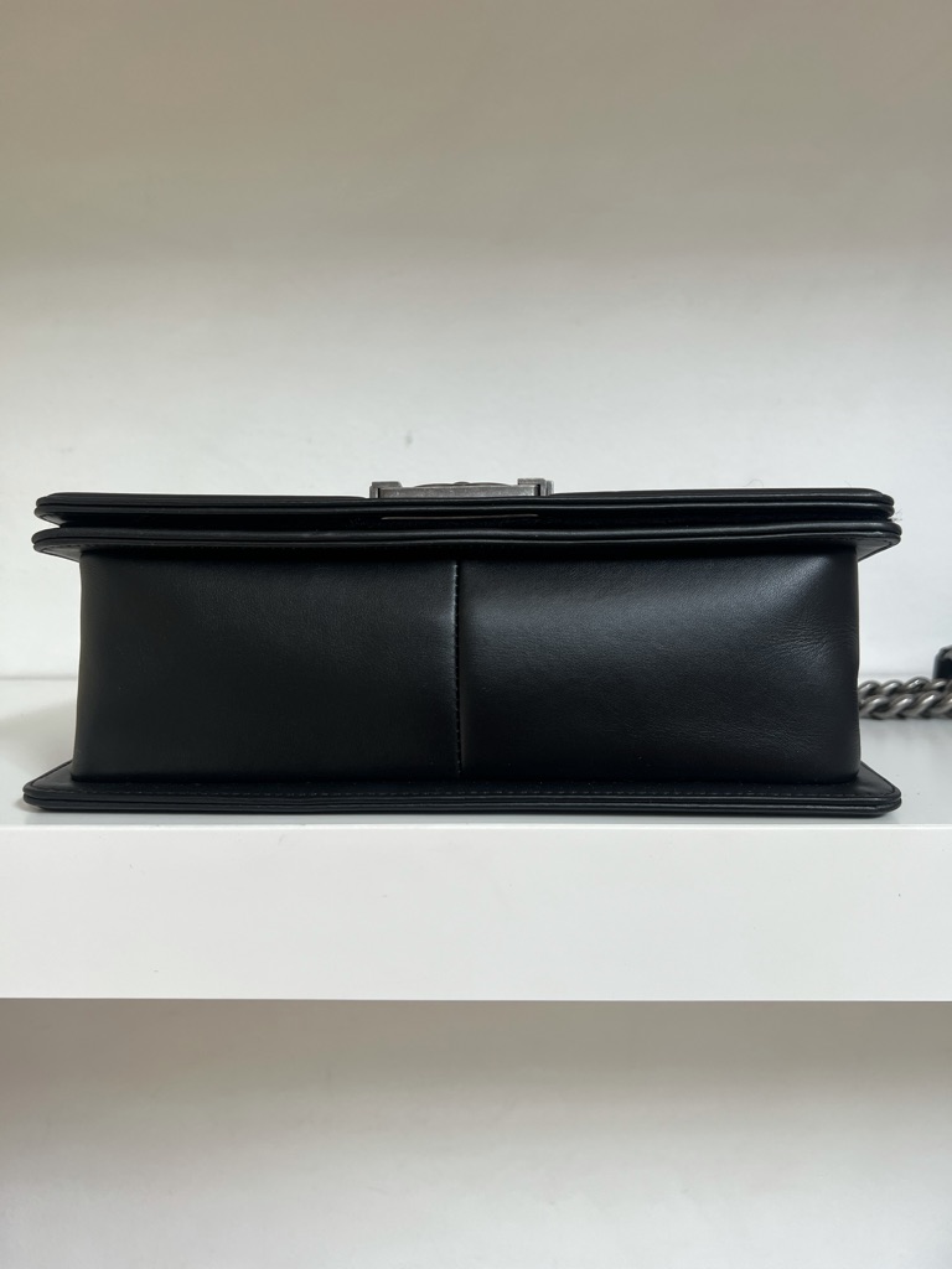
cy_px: 634
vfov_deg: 67.3
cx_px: 476
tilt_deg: -6.4
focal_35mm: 26
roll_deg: +0.9
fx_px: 953
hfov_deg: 53.1
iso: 64
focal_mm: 5.7
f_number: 1.5
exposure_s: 1/121
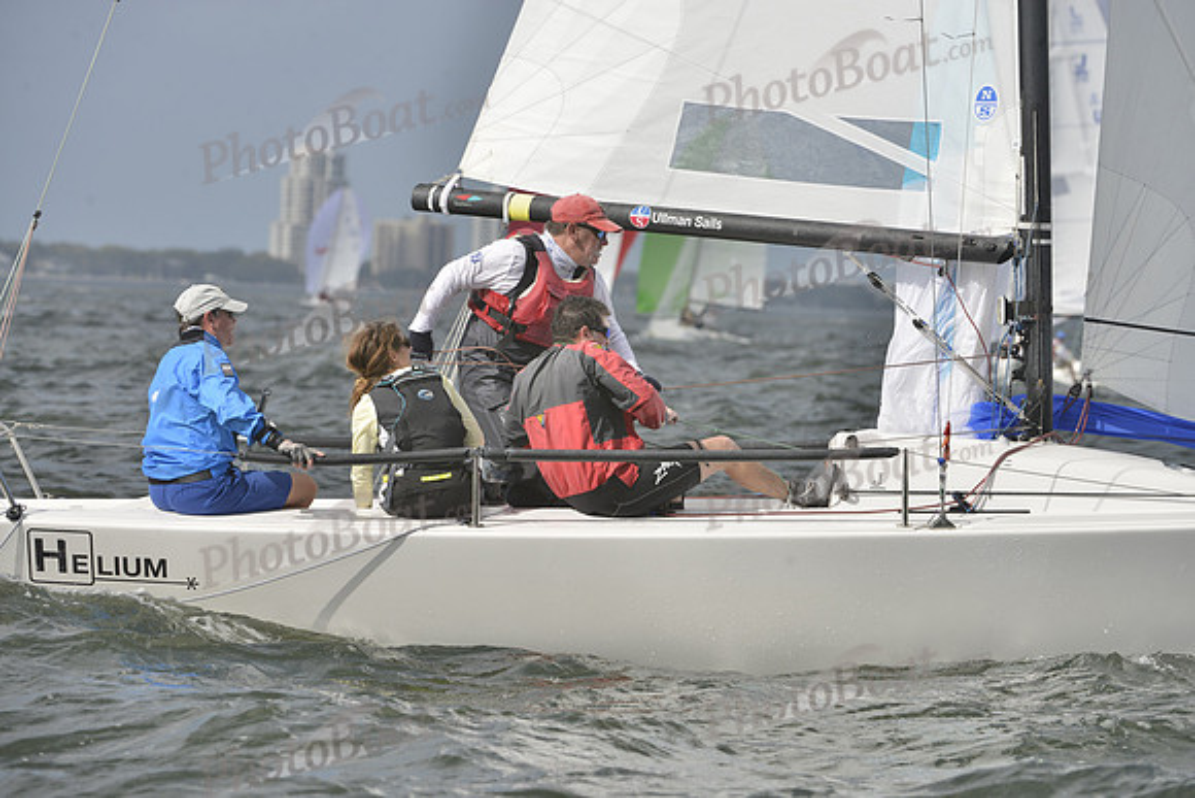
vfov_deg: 4.9
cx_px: 598
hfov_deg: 7.4
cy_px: 399
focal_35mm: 280
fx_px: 9296
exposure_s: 1/1250
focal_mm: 280
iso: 400
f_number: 10
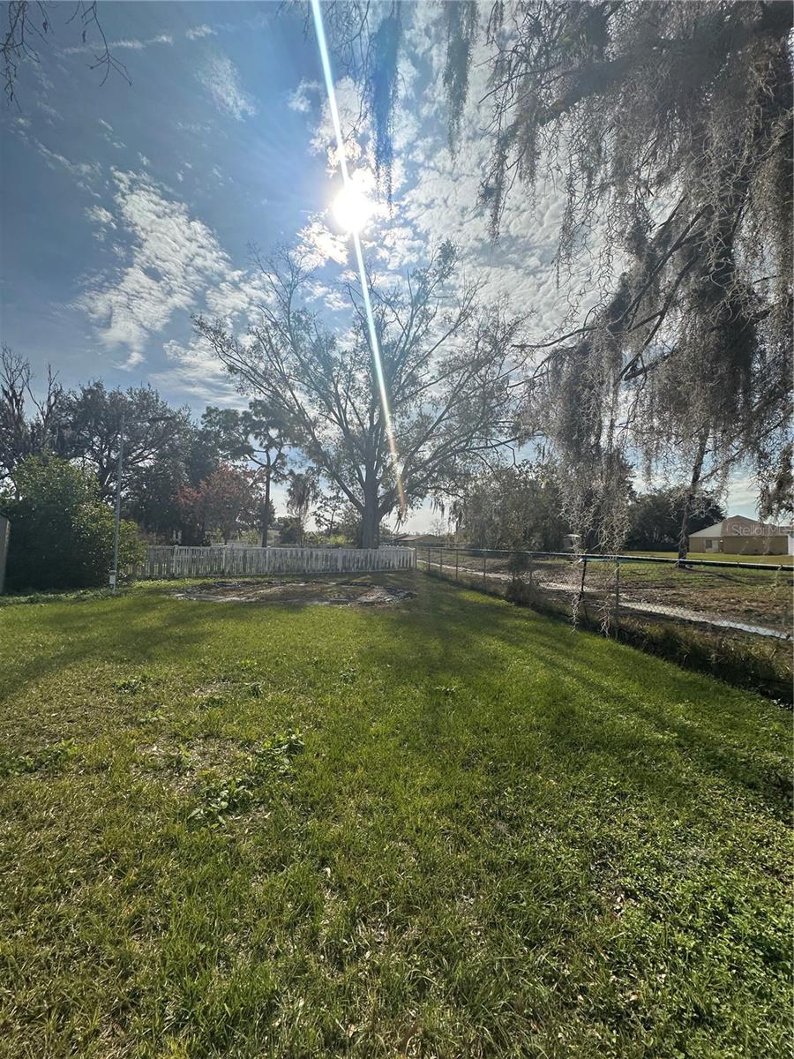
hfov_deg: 85.7
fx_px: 428
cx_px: 397
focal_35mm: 14
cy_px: 530
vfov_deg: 102.1
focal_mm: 2.22
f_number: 2.2
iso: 50
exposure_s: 1/5814
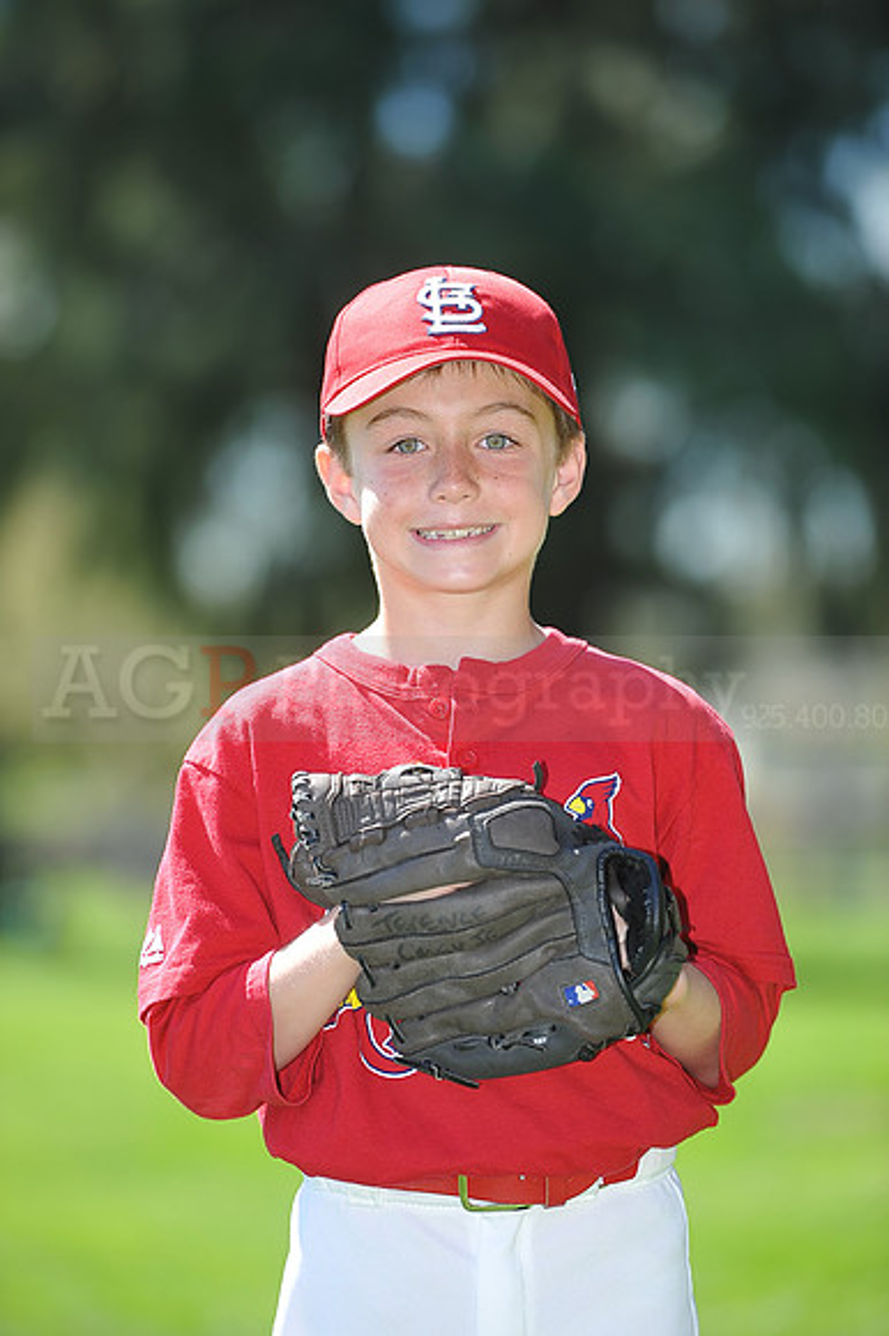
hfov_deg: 6.9
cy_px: 668
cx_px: 444
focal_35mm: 200
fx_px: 7417
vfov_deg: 10.3
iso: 200
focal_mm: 200
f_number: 4.5
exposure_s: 1/500
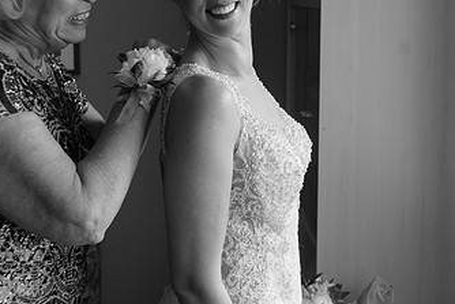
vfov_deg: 20.5
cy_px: 78
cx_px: 244
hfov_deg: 30.5
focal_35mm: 66
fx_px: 834
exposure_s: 1/125
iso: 1250
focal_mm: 38
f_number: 3.2
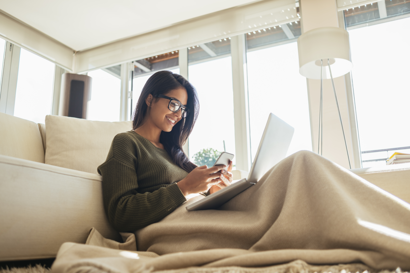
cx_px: 205
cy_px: 136
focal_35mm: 35
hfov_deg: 54.4
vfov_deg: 37.9
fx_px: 399
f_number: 3.2
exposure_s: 1/200
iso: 100
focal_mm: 35
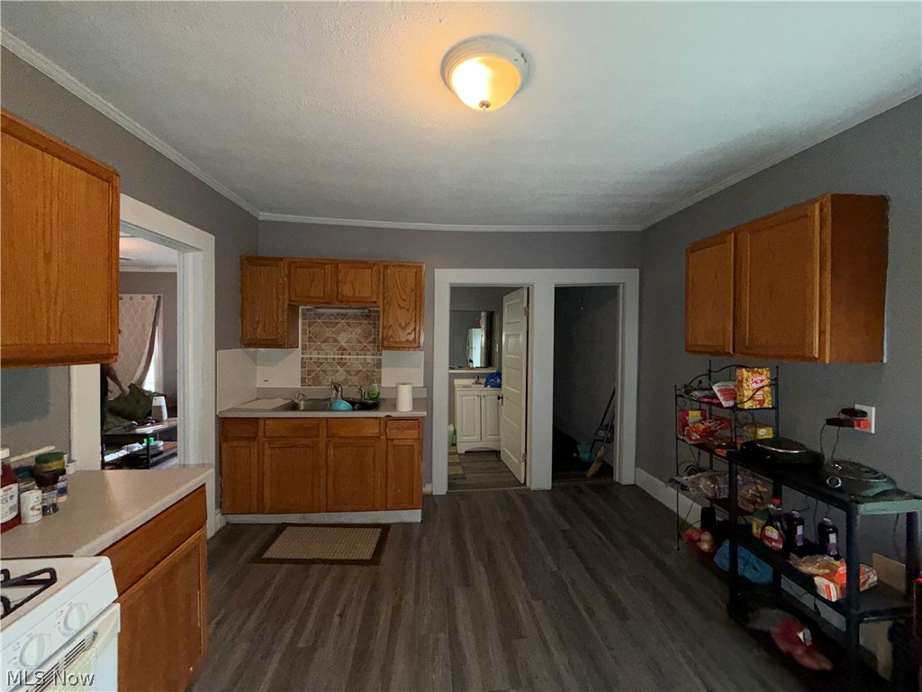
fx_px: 373
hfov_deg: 102.1
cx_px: 461
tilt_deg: -1.2
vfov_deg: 85.7
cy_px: 346
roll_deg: +0.0
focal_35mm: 14
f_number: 2.2
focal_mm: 2.22
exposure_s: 1/60
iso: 200
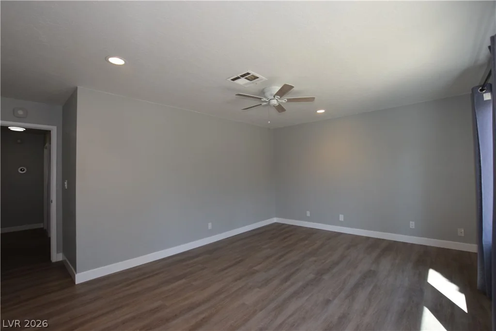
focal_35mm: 15
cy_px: 166
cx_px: 248
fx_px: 207
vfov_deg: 77.3
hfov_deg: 100.4
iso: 800
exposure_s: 1/125
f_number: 5.6
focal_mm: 10
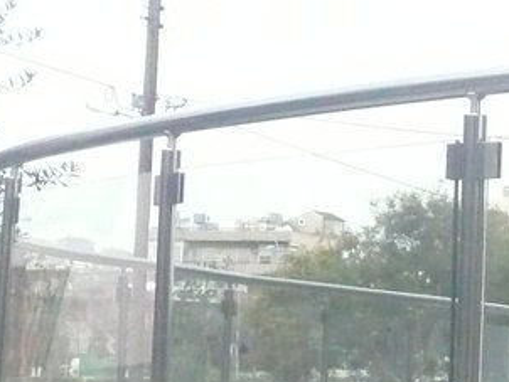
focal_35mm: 166
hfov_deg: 11.5
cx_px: 720
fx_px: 2443
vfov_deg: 8.9
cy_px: 337
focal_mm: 8.1
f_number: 10
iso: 1250
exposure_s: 1/400
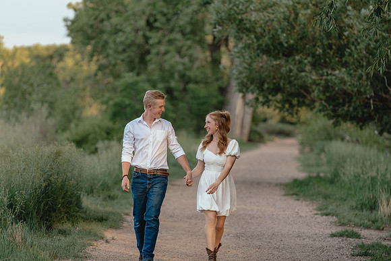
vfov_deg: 6.9
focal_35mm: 200
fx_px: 2173
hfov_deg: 10.3
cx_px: 196
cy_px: 130
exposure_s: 1/250
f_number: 3.5
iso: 125
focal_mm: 200
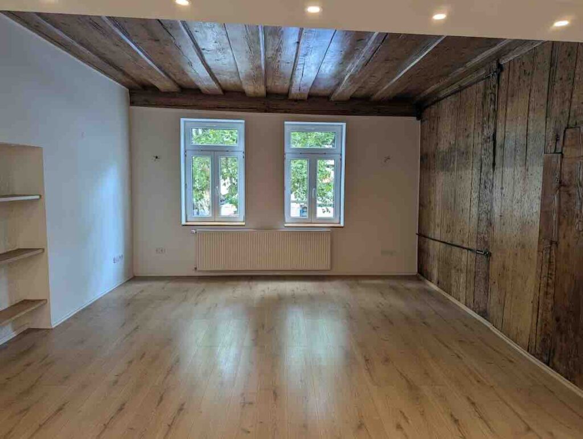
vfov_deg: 56.9
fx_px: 405
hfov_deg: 71.5
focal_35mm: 24
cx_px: 292
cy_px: 220
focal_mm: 6.9
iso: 31
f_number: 1.68
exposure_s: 1/50
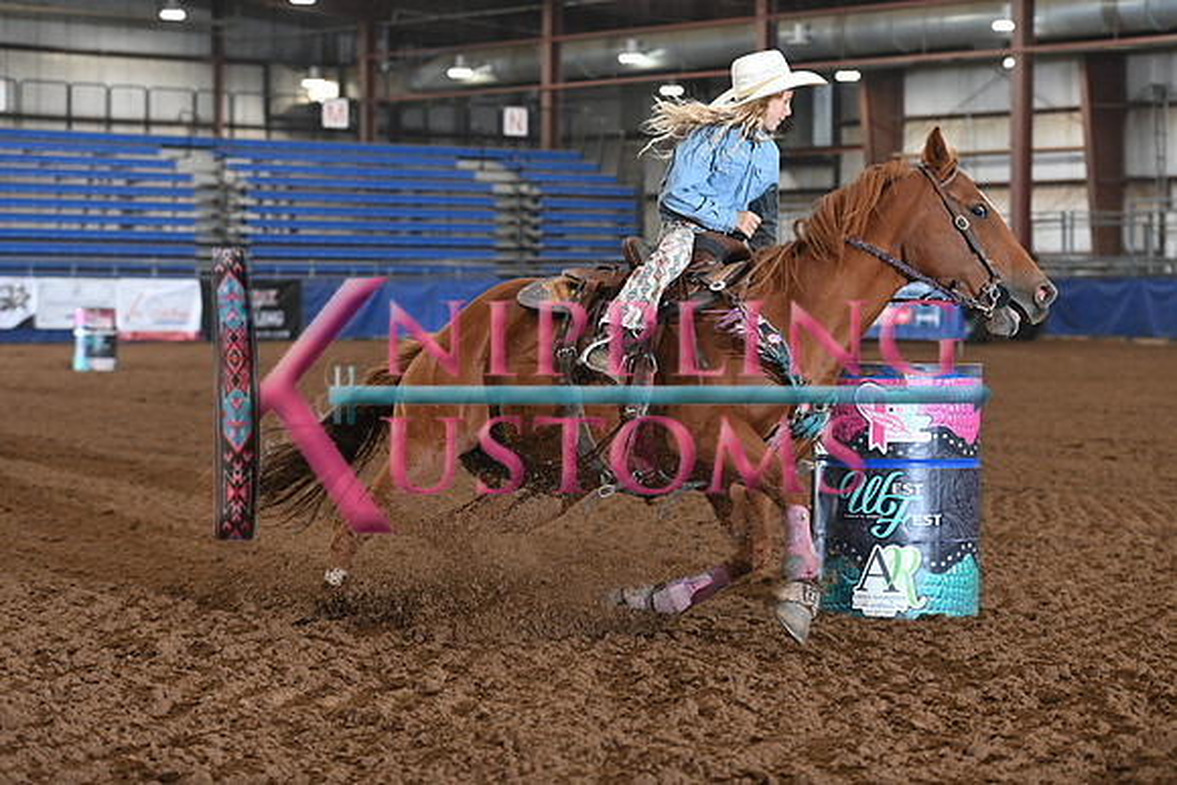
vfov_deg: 14.4
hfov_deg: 21.5
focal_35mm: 95
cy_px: 392
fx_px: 3107
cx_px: 588
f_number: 4
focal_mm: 95
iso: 2500
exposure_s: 1/250
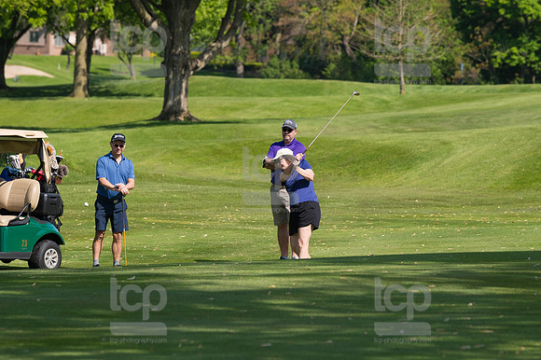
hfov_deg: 6.9
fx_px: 4506
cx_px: 270
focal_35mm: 300
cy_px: 180
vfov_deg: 4.6
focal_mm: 200
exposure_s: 1/1600
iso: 320
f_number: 5.6
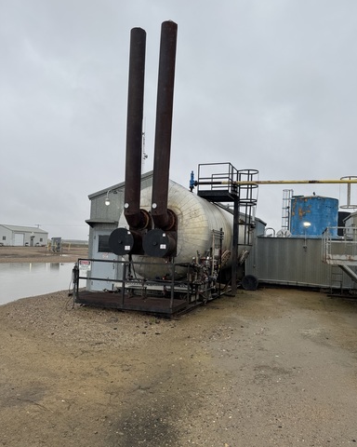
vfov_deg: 66.0
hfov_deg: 54.9
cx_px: 185
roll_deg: -3.6
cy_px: 230
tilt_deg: +3.0
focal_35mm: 26
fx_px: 343
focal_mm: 6.76
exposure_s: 1/773
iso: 80
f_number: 1.78
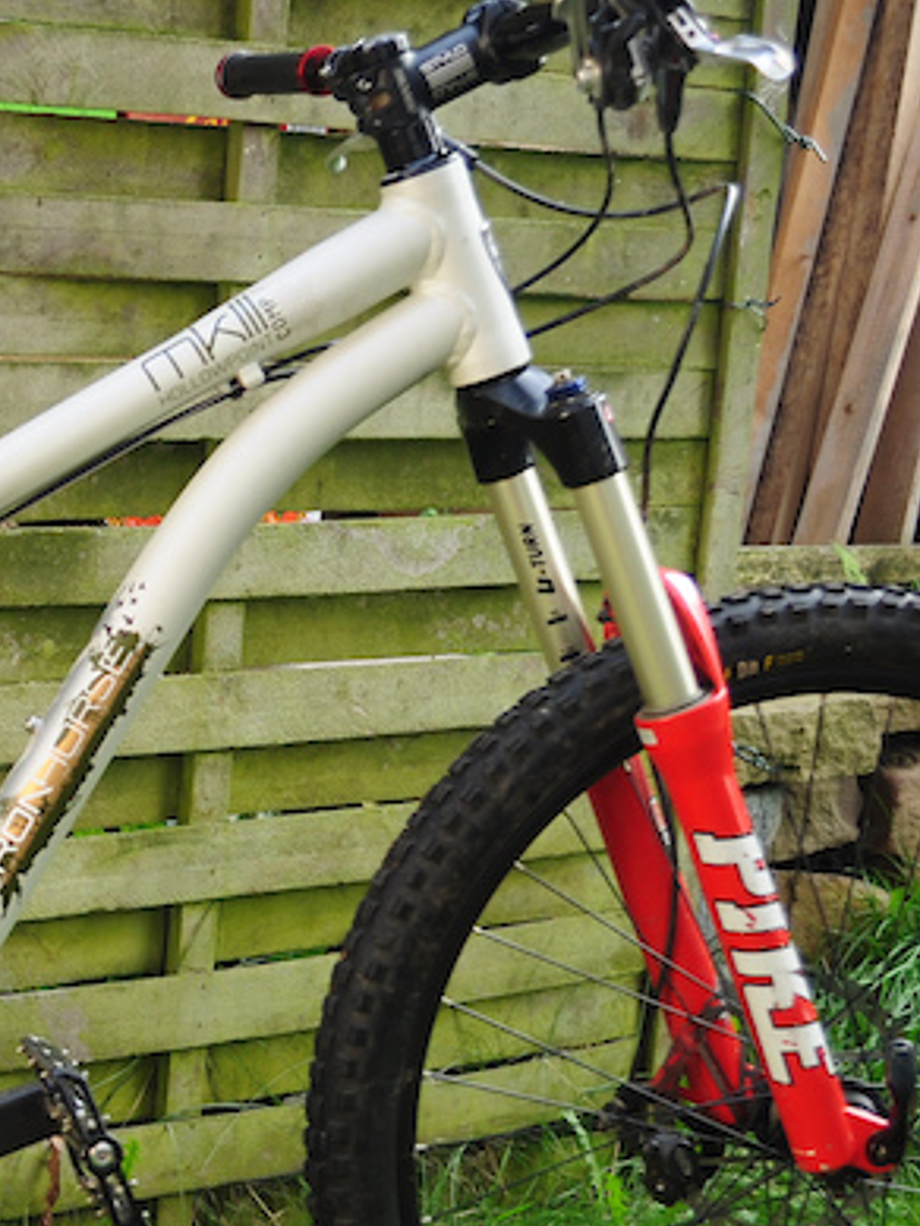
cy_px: 778
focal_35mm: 91
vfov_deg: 21.5
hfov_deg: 15.7
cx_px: -129
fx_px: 3223
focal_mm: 24
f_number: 4
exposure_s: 1/125
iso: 200
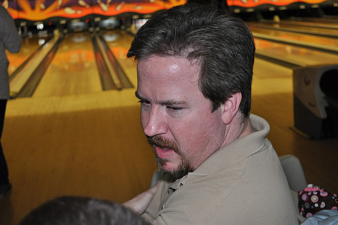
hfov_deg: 37.9
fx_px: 492
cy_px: 112
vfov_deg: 25.7
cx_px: 169
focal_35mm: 52
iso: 800
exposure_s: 1/60
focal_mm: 35
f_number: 5
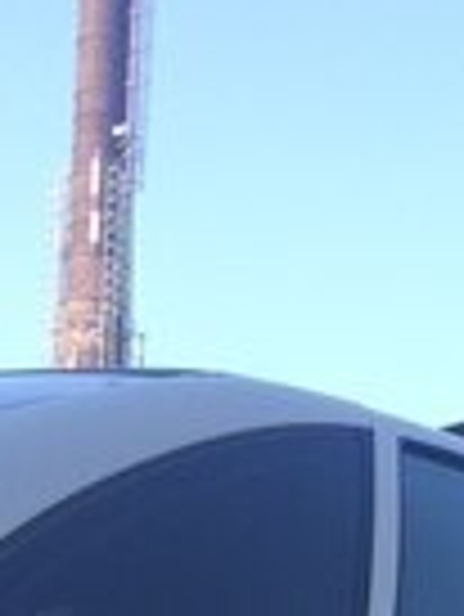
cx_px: 405
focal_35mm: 105
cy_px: 985
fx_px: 1874
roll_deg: -2.2
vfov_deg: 16.6
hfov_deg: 14.0
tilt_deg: -0.6
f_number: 2.2
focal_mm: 4.15
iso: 32
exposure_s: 1/526
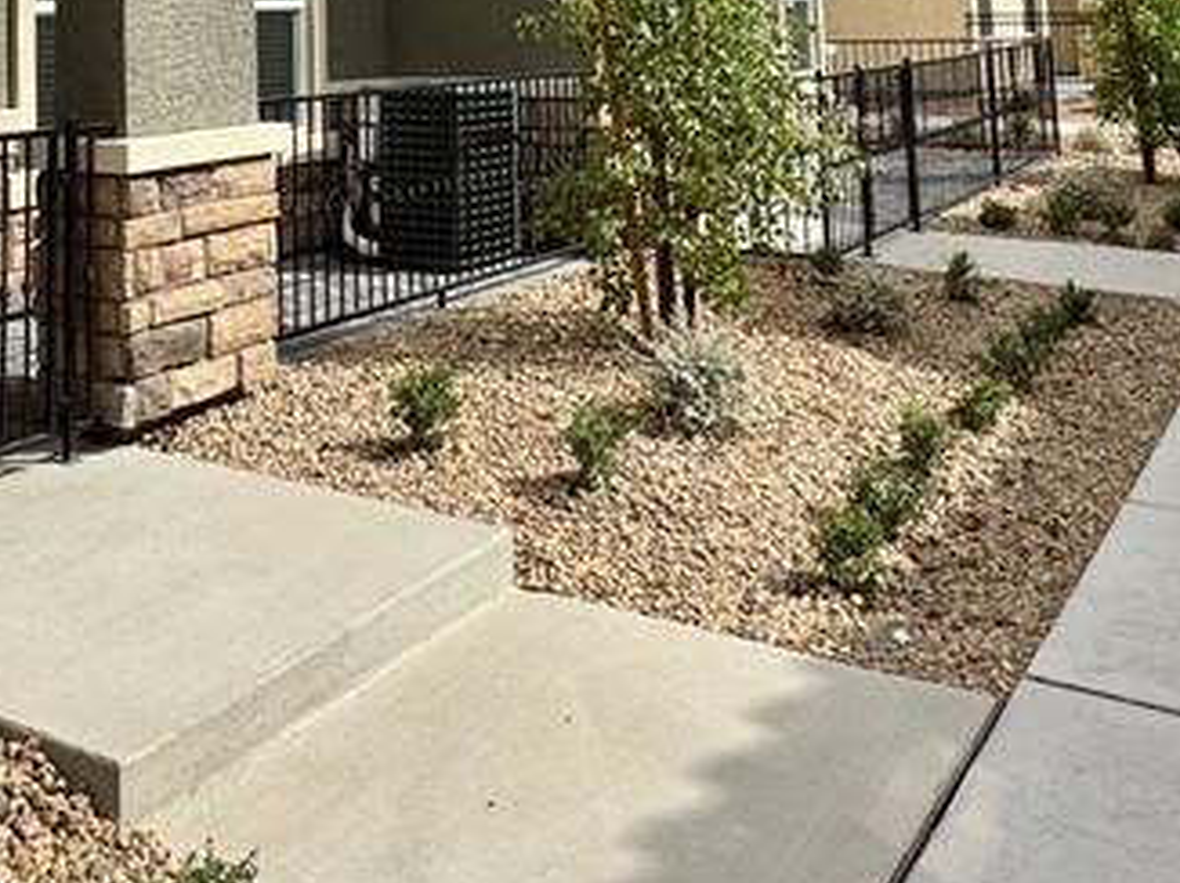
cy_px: -141
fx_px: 1499
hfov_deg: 42.4
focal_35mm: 44
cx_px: 402
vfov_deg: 29.0
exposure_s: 1/1536
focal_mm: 2.22
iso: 50
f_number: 2.2
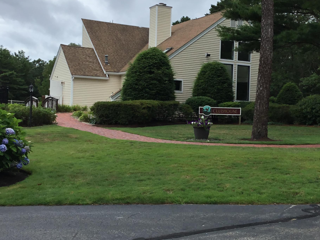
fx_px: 471
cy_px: 106
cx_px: 193
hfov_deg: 37.3
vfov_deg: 28.5
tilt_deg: -2.1
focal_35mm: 51
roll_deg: -1.5
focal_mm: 3.3
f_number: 2.4
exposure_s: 1/1101
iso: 25
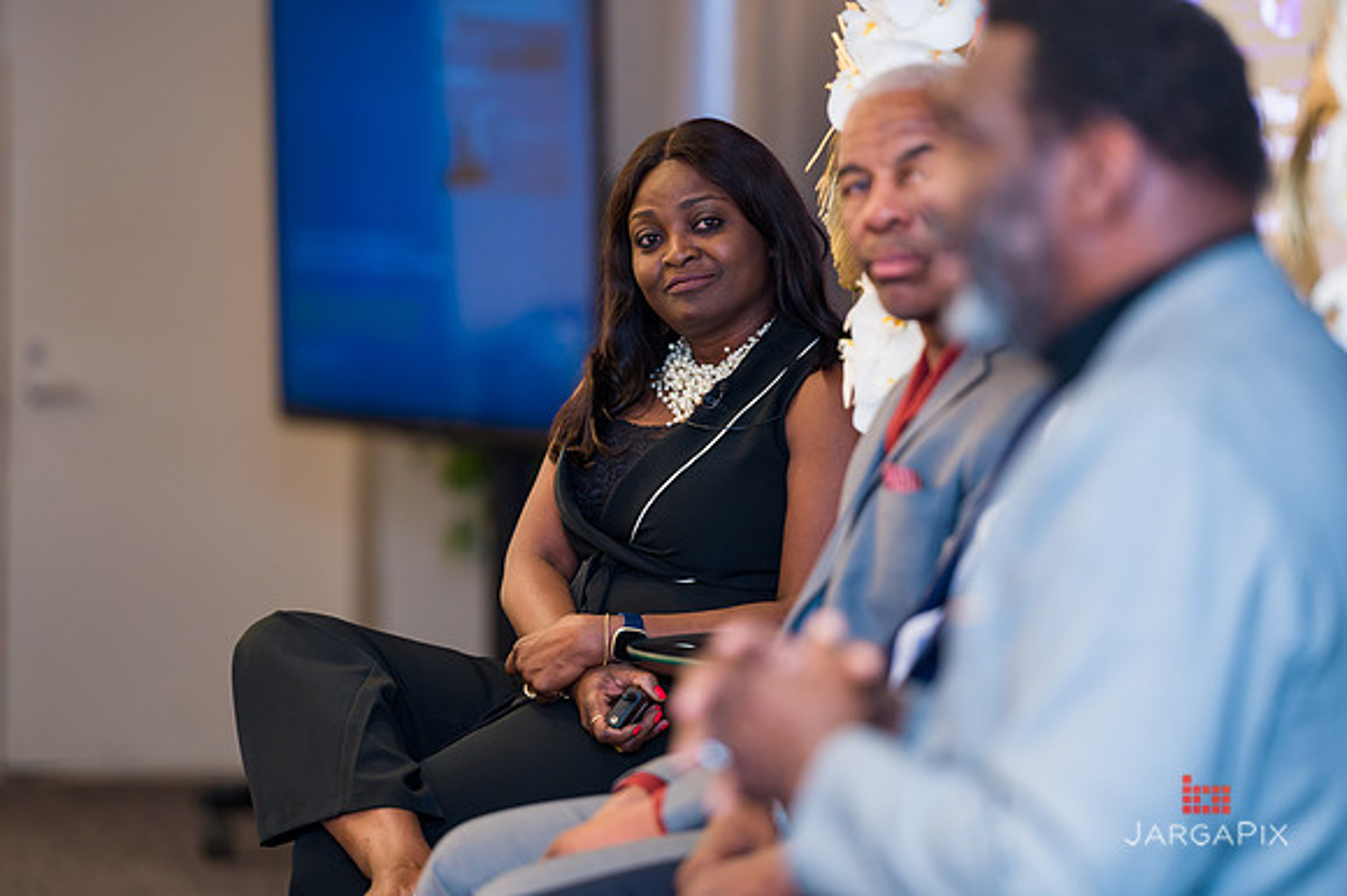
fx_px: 7479
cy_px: 448
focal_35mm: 200
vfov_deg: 6.9
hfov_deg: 10.3
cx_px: 674
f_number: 3.2
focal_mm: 200
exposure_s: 1/200
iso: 800
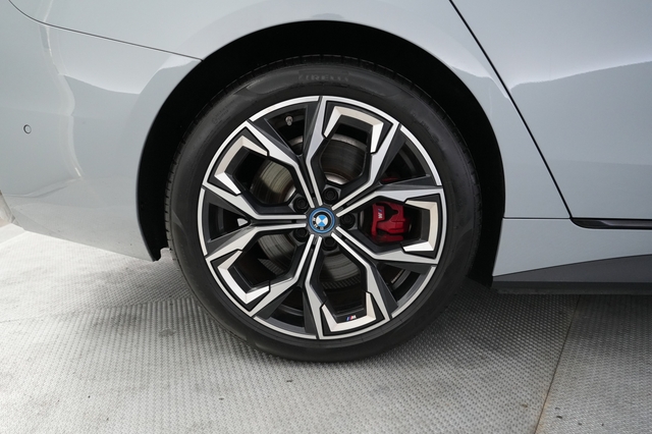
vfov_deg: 53.1
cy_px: 217
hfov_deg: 73.8
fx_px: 434
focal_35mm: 24
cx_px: 326
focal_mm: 24
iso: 4000
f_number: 2.8
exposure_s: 1/160
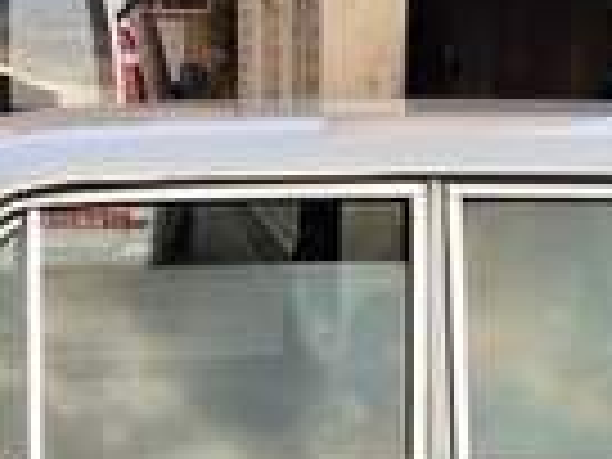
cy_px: 655
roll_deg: -1.1
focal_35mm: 141
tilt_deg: -14.4
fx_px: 2493
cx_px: 328
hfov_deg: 14.0
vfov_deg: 10.2
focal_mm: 4.15
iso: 32
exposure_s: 1/406
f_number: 2.2
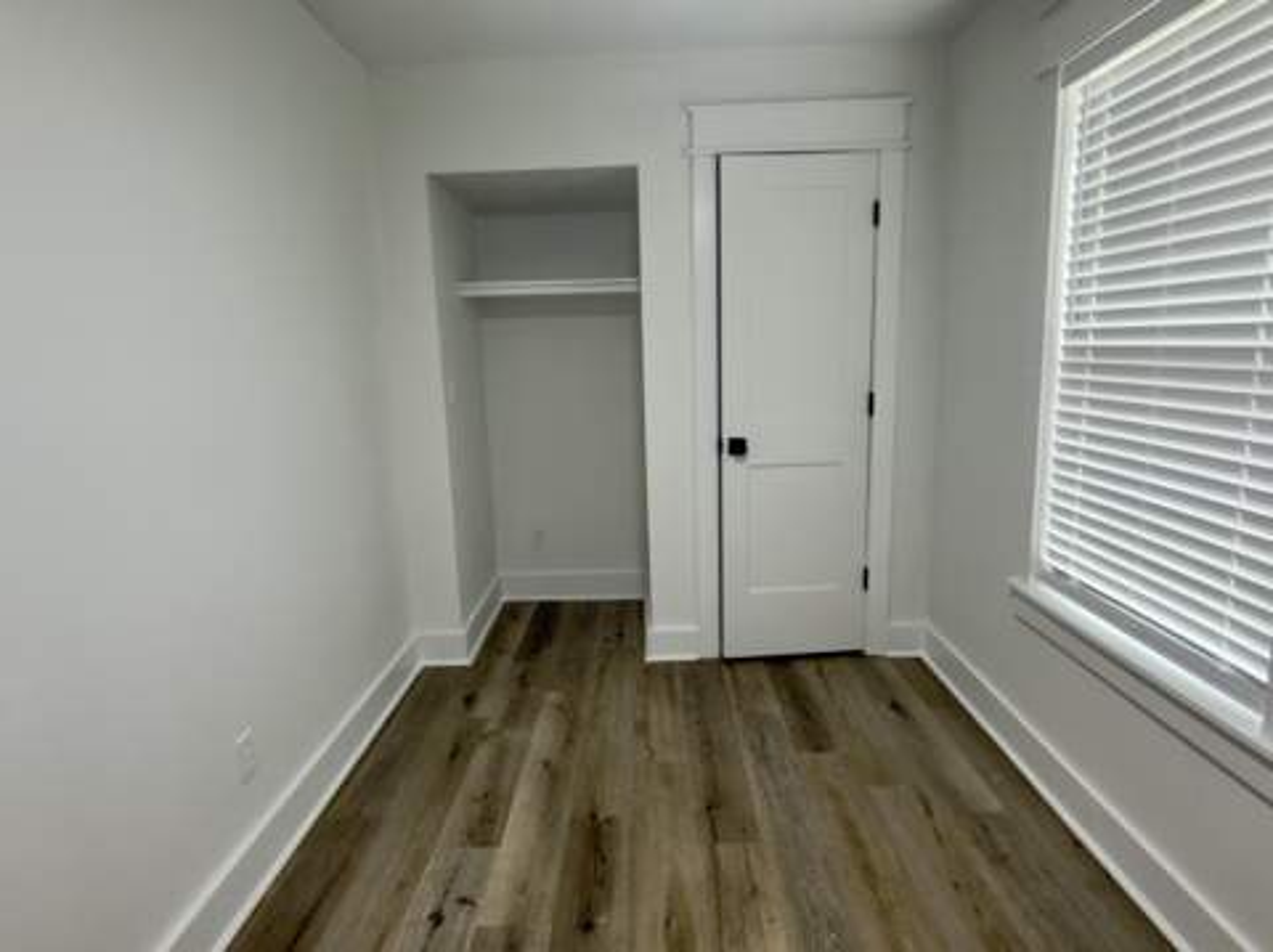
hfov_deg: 81.8
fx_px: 735
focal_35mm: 20
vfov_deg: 65.9
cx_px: 636
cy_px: 476
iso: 125
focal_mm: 2.22
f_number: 2.2
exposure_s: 1/30
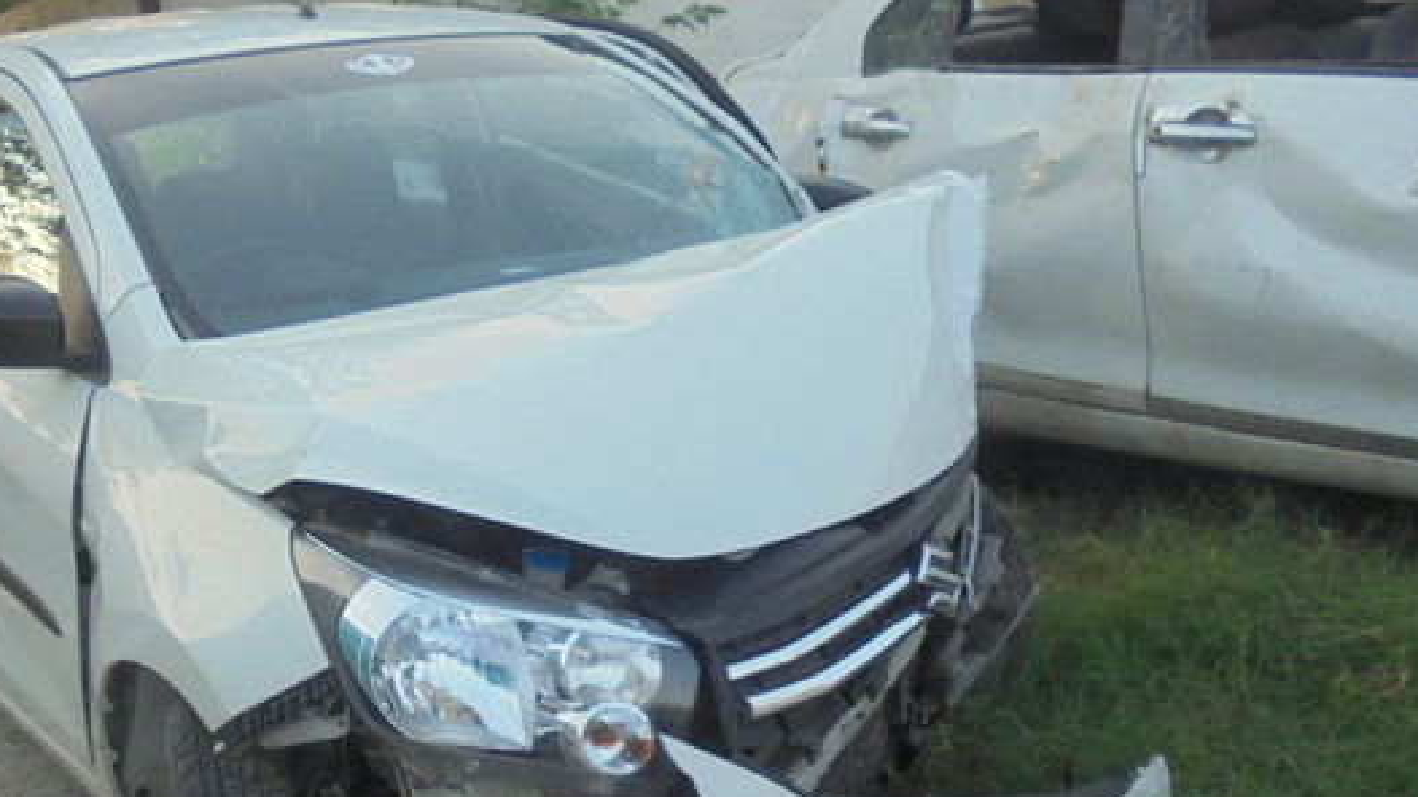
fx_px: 1616
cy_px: 541
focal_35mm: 43
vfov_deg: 27.5
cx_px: 371
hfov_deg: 45.9
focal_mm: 4.6
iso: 100
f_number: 3.5
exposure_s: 1/200
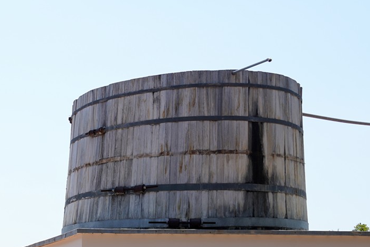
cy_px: 339
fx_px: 904
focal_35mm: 88
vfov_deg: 14.7
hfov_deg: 20.5
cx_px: -150
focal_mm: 31
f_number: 13
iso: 100
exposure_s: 1/100
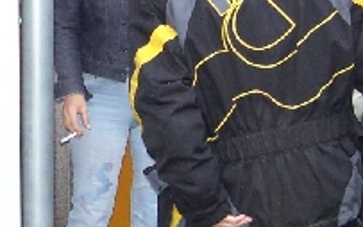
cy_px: 39
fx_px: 1405
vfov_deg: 9.2
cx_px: 54
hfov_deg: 14.6
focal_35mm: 142
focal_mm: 5.6
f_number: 2.7
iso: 160
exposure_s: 1/60
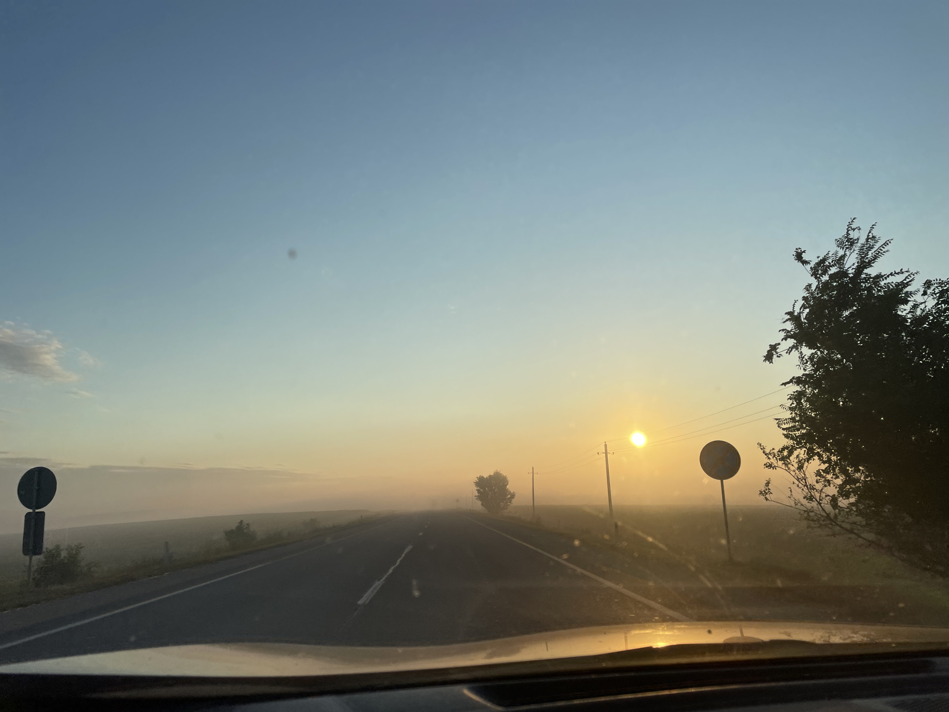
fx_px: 713
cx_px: 474
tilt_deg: +12.0
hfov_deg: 67.3
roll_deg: +5.0
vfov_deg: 53.1
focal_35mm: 26
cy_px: 356
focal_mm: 4.2
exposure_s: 1/3205
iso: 32
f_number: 1.6
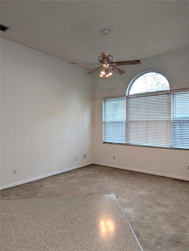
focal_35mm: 24
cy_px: 126
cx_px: 94
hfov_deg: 56.9
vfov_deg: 71.5
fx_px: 174
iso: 50
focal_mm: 6.81
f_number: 1.85
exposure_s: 1/40
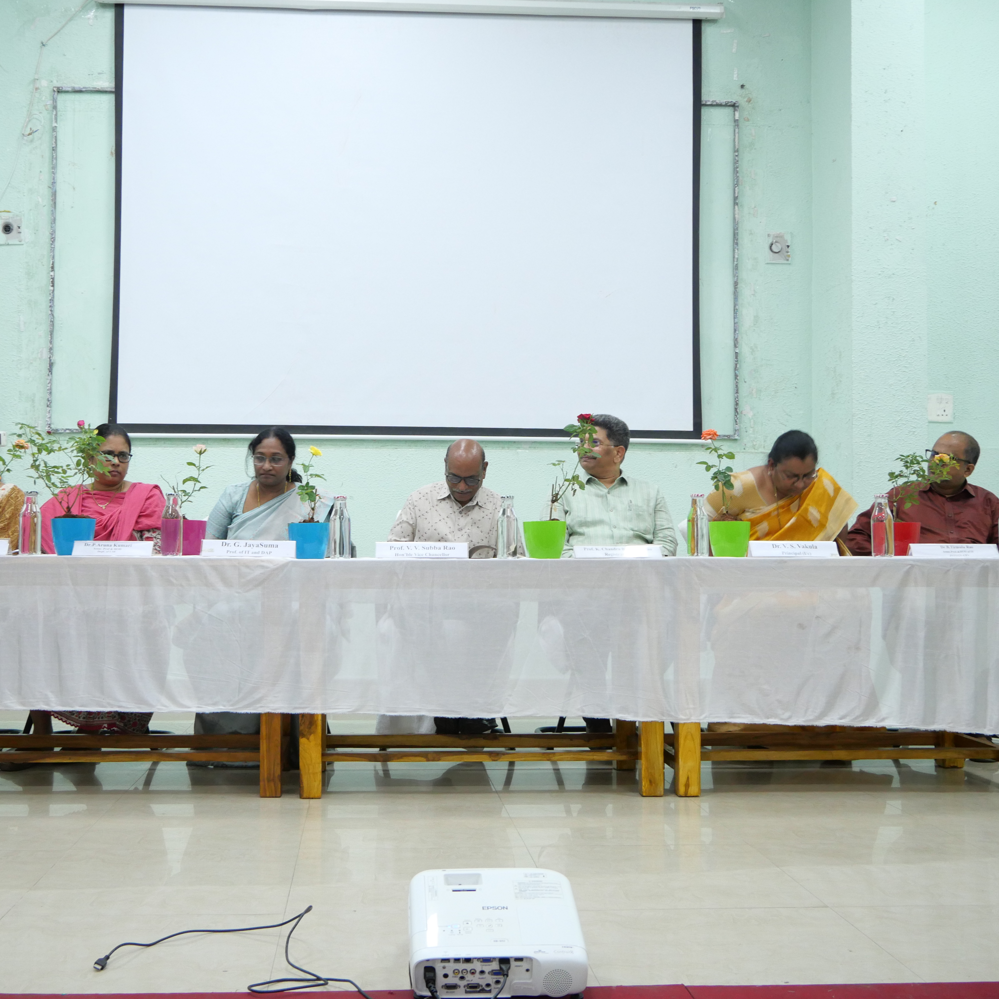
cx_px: 438
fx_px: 1339
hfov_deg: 40.9
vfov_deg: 40.9
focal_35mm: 41
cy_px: 489
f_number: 3.8
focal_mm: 17
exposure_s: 1/60
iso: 1000
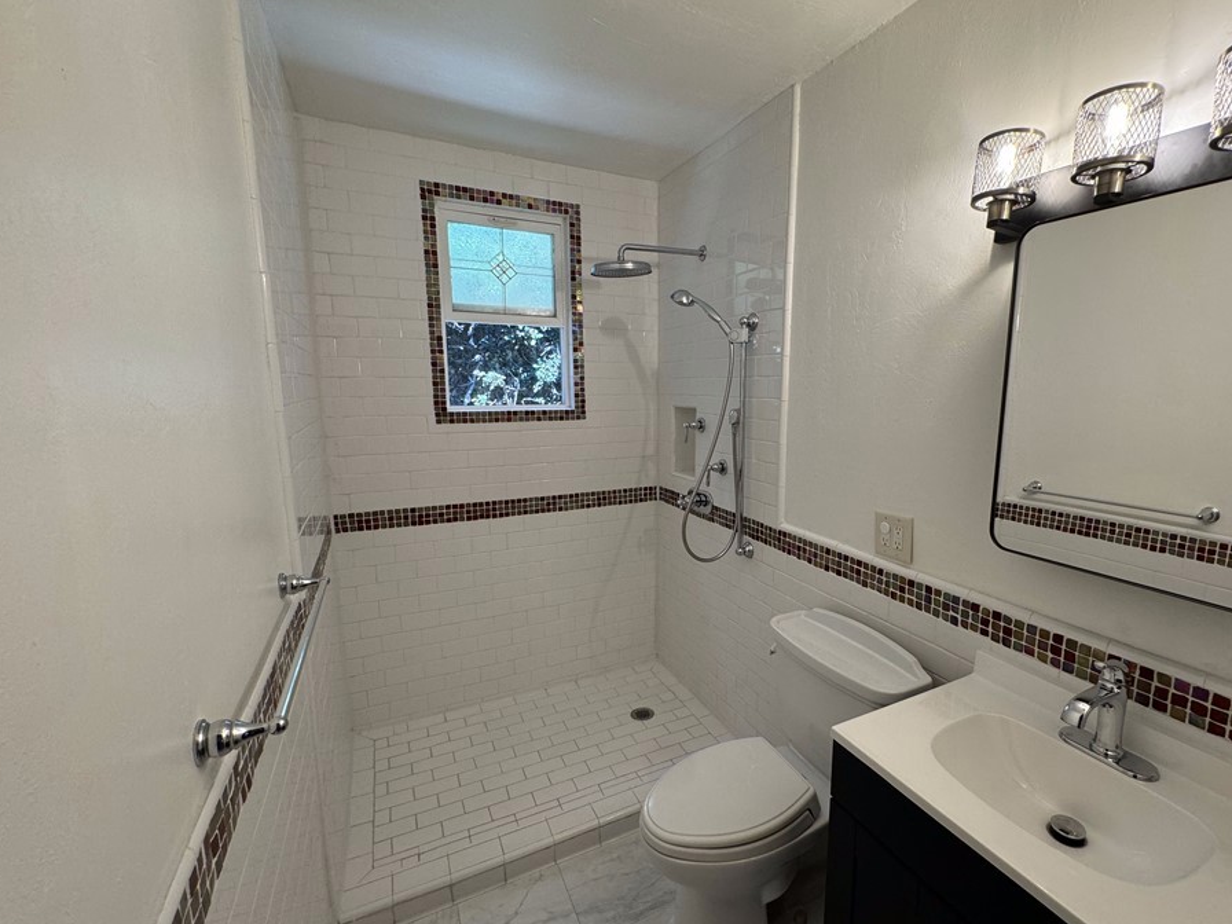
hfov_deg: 94.1
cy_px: 473
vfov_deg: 78.1
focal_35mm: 16
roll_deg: -0.1
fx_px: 569
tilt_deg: -9.5
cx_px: 683
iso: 160
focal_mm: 2.22
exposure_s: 1/120
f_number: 2.2
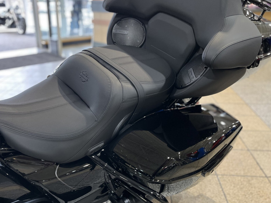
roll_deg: +0.4
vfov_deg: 42.9
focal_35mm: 33
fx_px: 258
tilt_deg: -19.3
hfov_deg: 55.3
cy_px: 91
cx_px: 124
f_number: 1.6
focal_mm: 5.1
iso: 100
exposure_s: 1/60
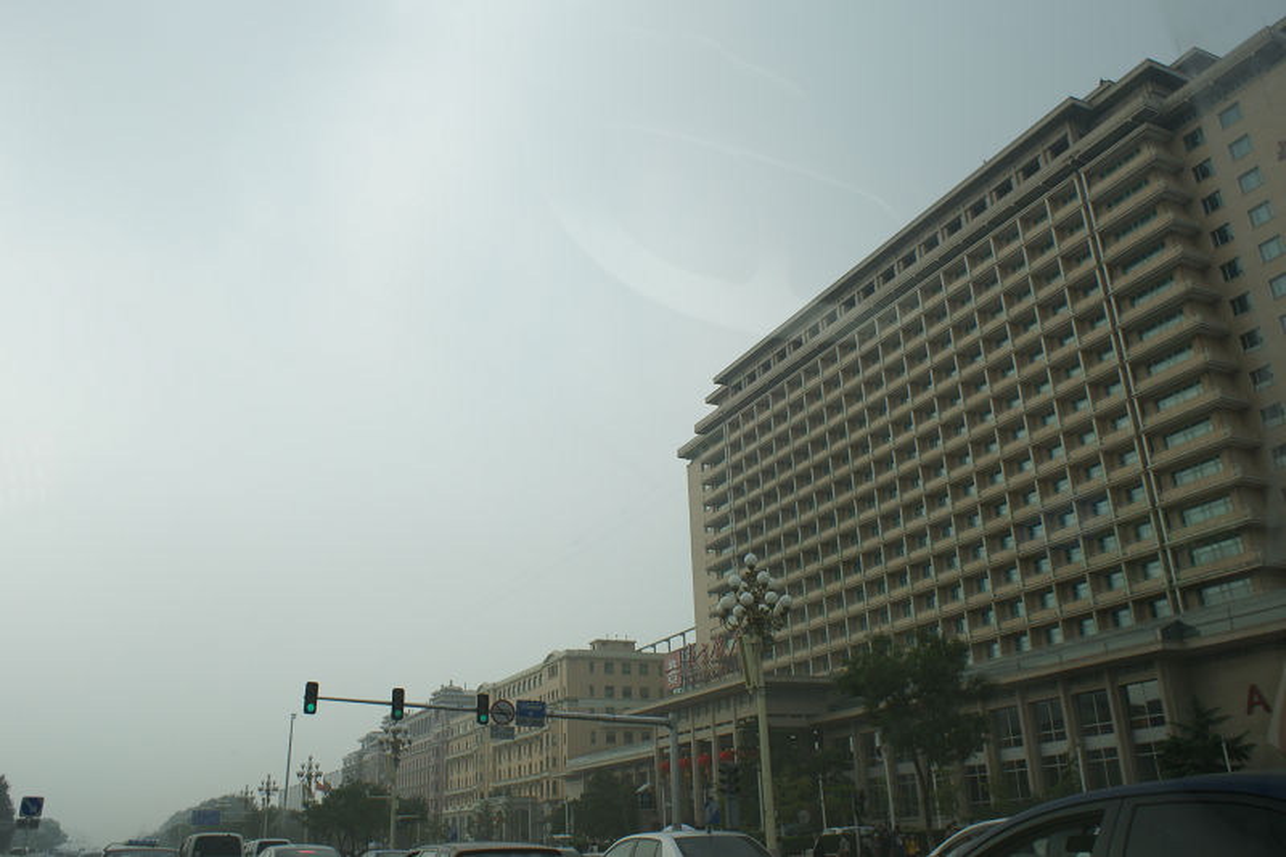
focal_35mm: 30
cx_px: 643
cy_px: 428
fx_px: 1071
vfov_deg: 43.6
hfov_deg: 61.9
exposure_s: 1/125
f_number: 11
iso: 100
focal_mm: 20
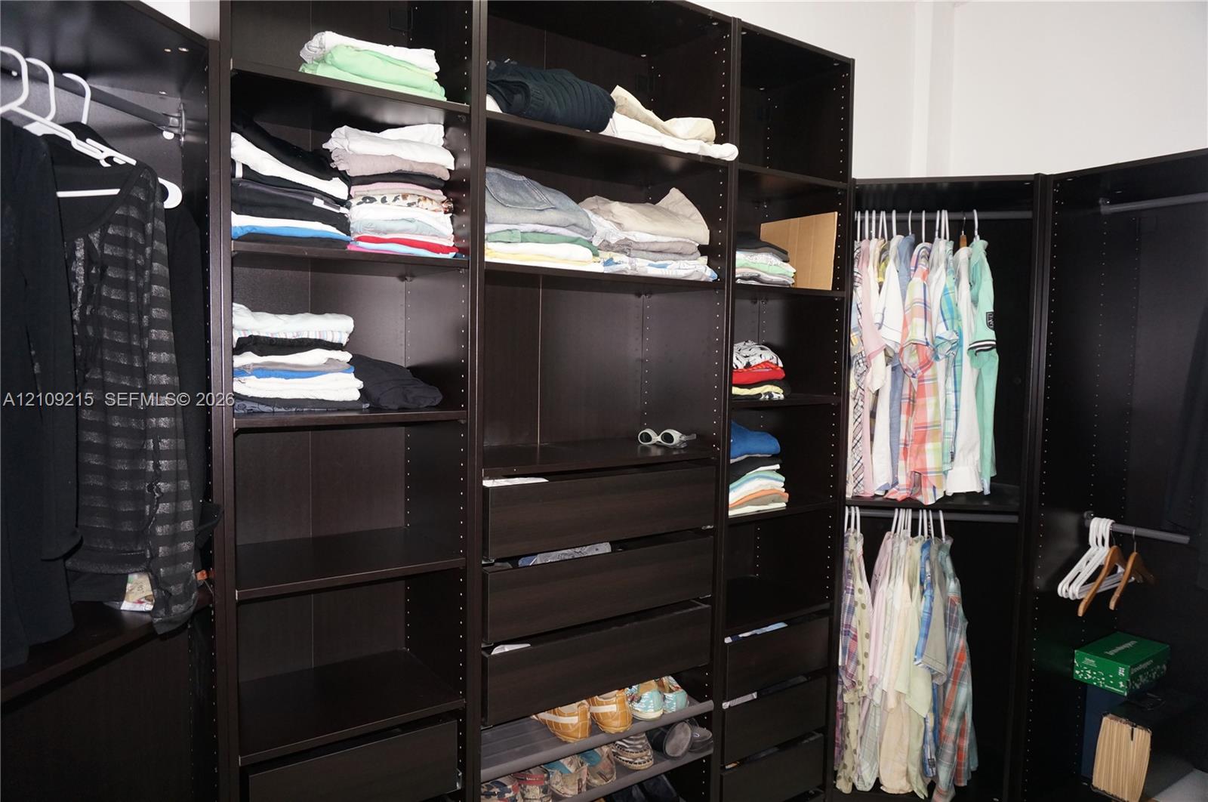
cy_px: 401
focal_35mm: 24
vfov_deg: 53.0
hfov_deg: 73.8
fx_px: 804
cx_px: 604
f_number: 4
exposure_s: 1/60
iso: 800
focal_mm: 16
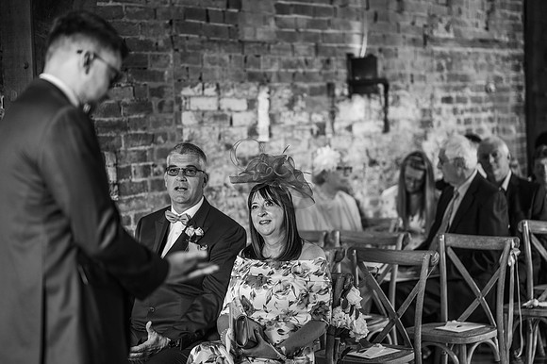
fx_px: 1291
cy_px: 182
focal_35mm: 85
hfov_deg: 23.9
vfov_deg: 16.1
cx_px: 274
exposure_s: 1/200
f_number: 1.8
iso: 560
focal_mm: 85
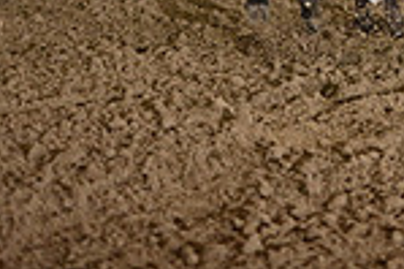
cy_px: -254
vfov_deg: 4.2
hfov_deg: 6.3
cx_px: 762
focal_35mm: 320
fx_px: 3587
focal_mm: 82
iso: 2500
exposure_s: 1/400
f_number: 3.2
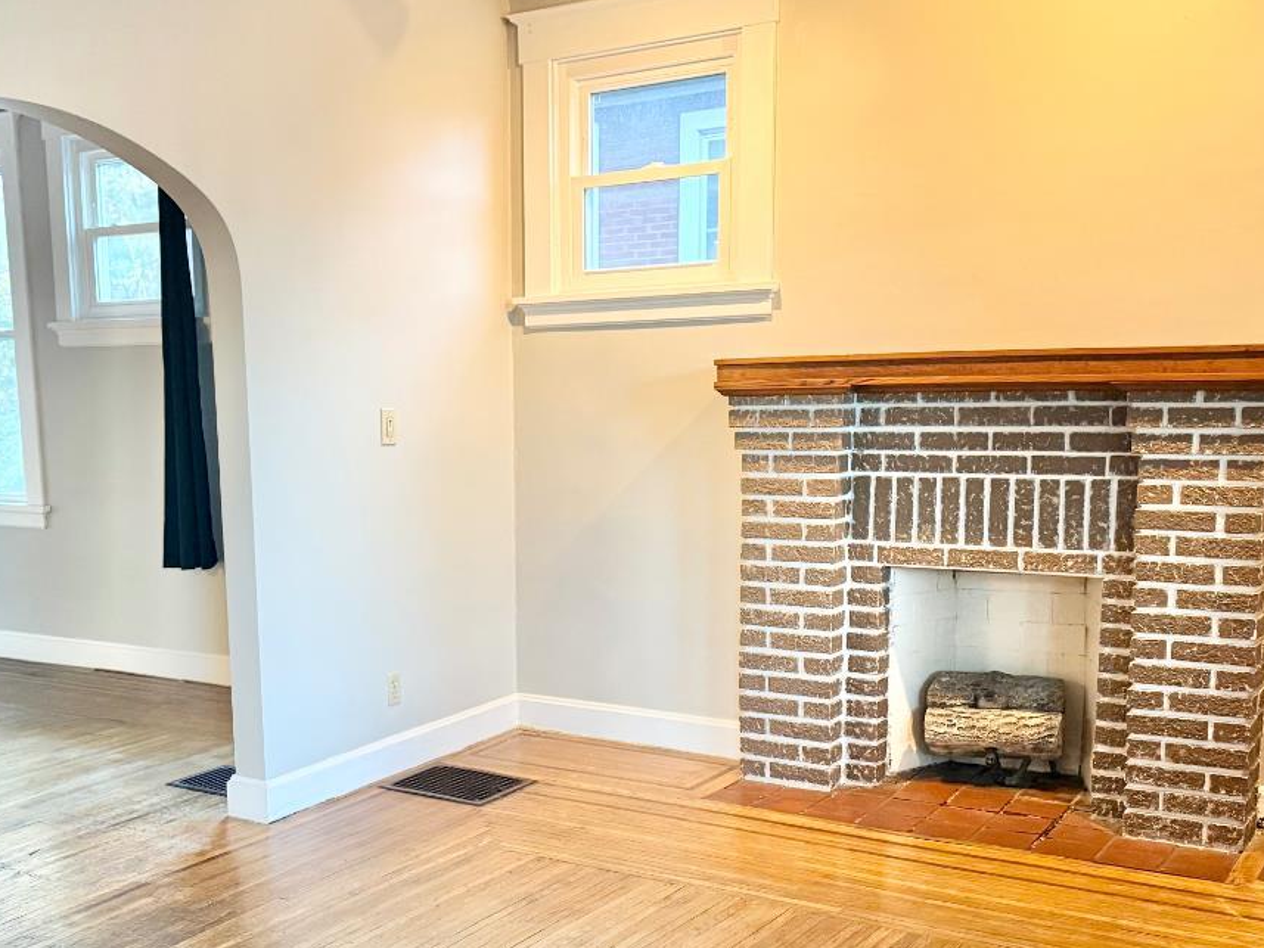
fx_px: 1534
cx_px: 426
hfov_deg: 44.2
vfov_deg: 34.1
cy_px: 604
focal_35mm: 42
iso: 400
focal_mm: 6.76
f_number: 1.78
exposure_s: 1/60
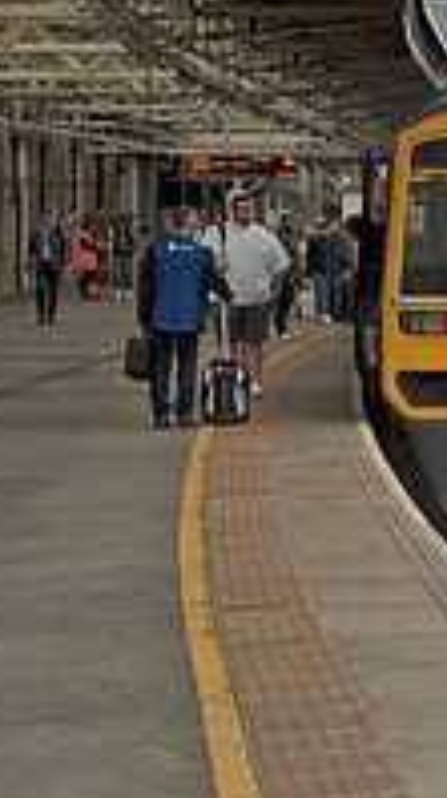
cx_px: 1140
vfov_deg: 15.1
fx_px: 3011
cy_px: 310
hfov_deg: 7.8
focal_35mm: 143
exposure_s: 1/200
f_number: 7.1
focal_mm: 31
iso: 200
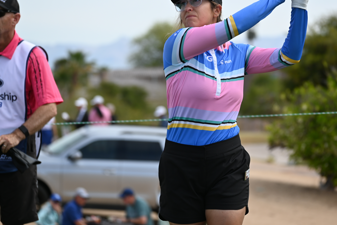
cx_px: 195
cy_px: 86
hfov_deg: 6.0
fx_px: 3201
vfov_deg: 4.0
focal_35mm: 342
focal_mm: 180
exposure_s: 1/500
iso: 125
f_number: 5.6
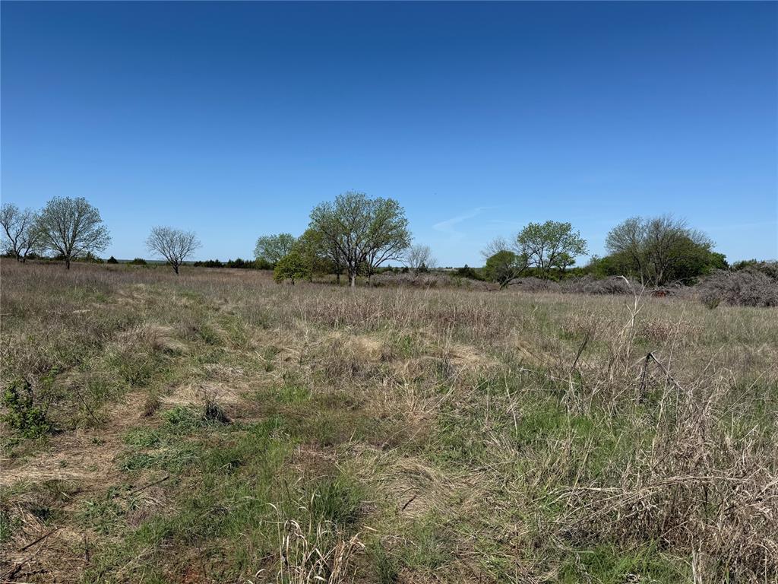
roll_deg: -0.9
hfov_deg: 71.6
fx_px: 539
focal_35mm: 24
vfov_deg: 56.8
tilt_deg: -2.3
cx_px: 389
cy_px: 292
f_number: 1.78
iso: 80
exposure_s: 1/6711
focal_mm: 6.76
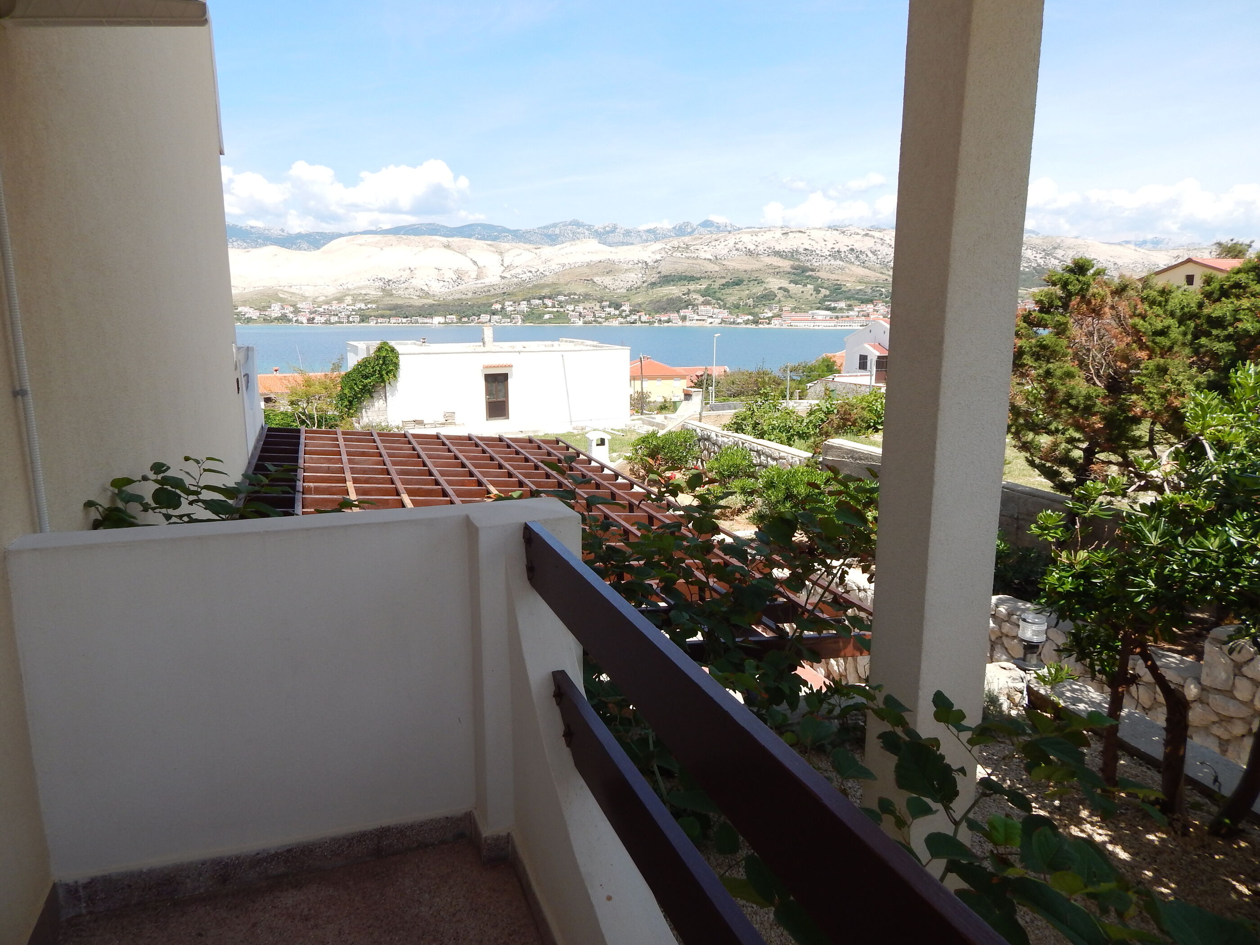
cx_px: 630
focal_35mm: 23
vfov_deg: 58.9
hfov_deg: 73.9
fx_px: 837
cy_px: 472
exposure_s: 1/1000
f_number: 3
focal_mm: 4
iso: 125
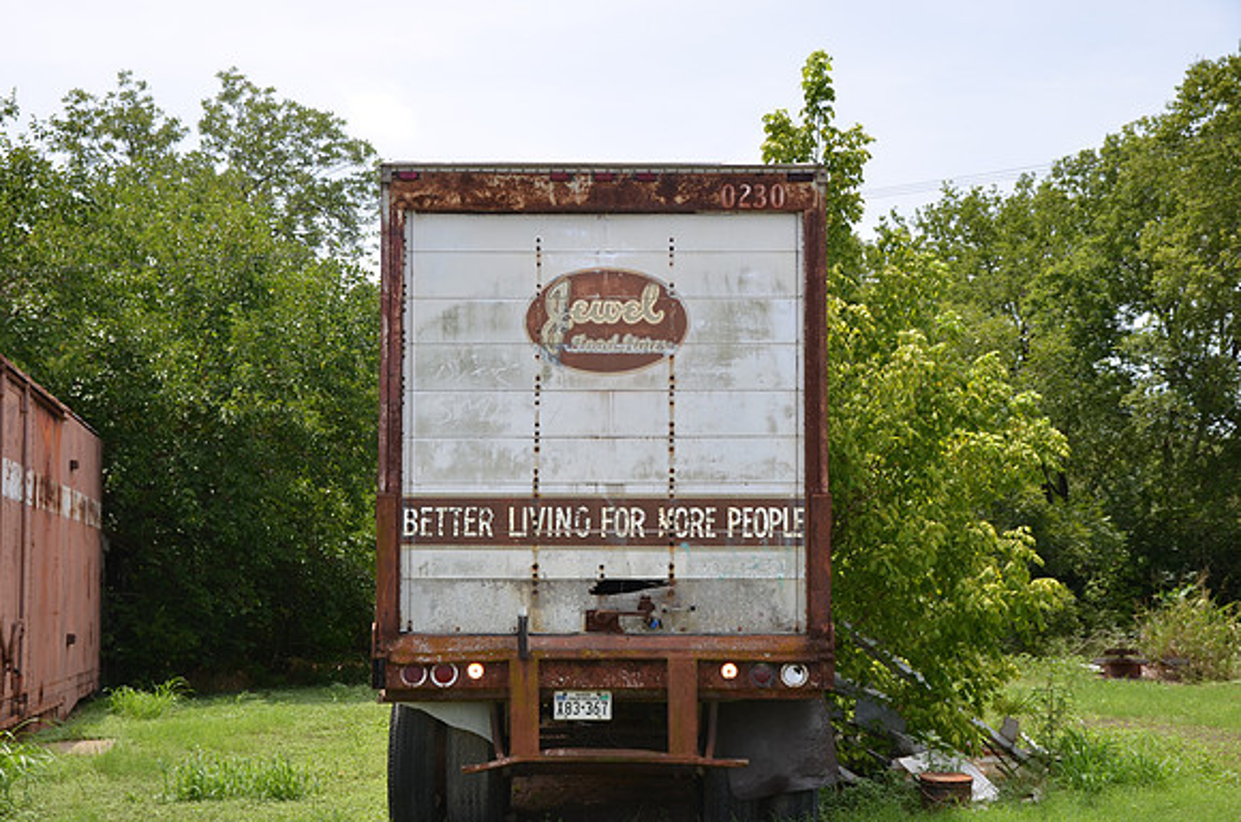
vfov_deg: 25.6
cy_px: 411
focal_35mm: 52
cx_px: 620
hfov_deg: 37.9
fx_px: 1806
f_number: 7.1
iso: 100
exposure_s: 1/250
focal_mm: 35
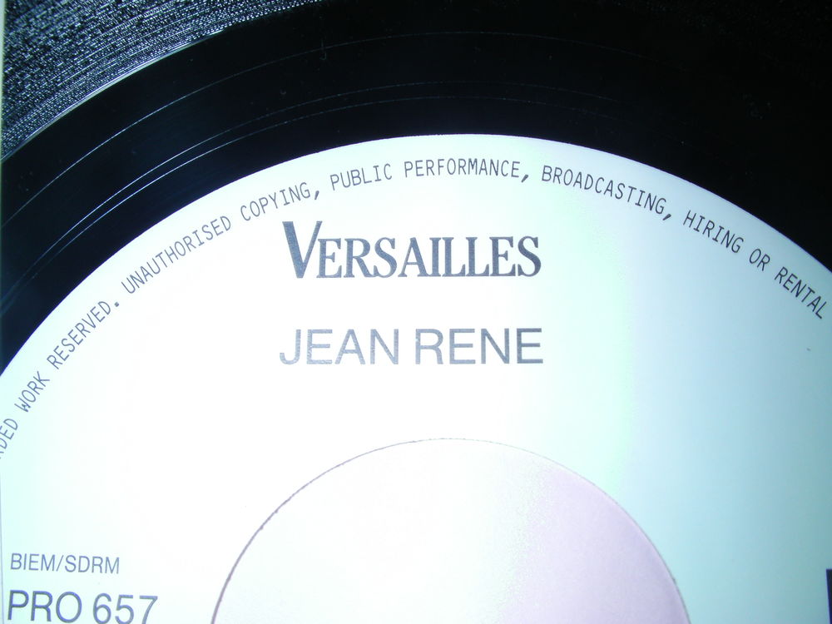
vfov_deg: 37.7
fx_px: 913
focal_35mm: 38
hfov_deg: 49.0
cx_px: 416
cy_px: 312
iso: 62
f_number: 5.6
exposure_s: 1/30
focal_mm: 6.3
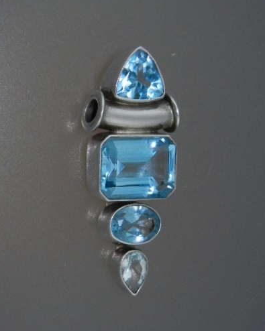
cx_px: 121
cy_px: 163
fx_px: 726
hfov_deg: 20.7
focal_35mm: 74
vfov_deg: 25.7
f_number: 8
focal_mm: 10.6
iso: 695
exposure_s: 1/30
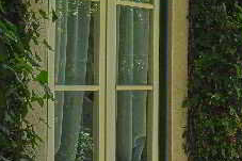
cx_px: 390
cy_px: 82
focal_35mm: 127
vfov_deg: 10.8
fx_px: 853
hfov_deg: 14.7
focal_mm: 24
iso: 200
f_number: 11
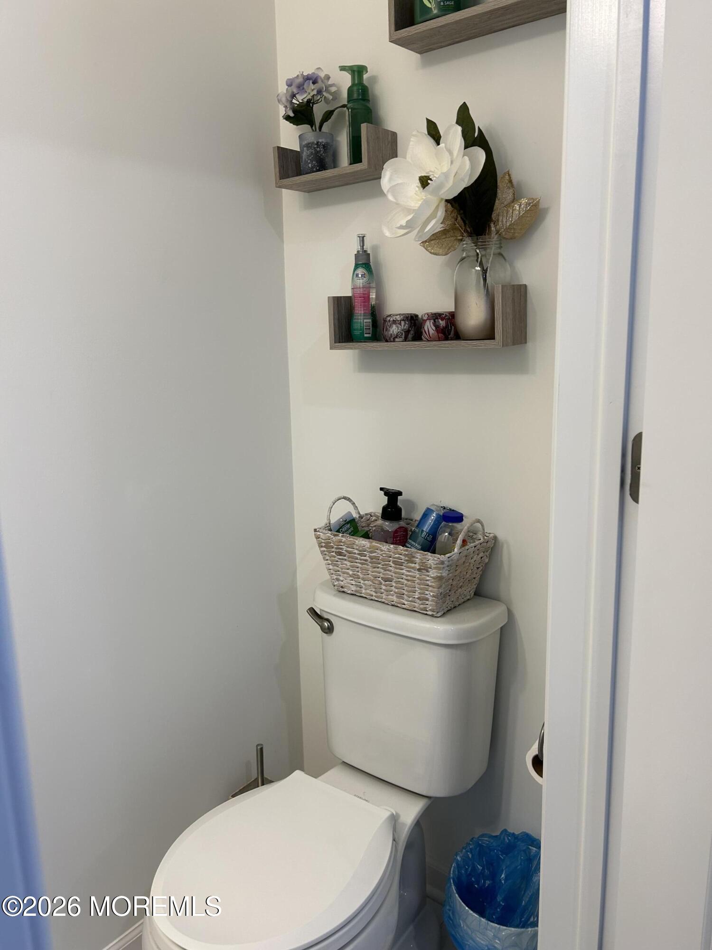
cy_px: 475
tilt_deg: -11.1
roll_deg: +2.2
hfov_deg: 53.1
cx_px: 356
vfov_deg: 67.3
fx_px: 713
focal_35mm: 26
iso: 64
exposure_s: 1/120
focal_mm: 5.7
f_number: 1.5
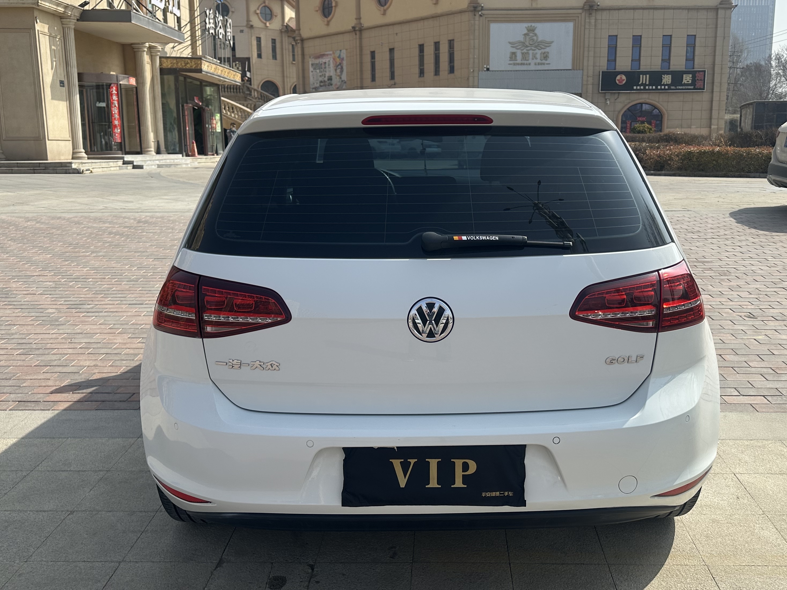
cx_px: 429
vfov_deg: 42.9
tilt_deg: -9.0
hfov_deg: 55.3
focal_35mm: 33
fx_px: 750
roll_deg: +0.5
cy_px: 284
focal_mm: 6.86
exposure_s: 1/4545
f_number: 1.78
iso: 80
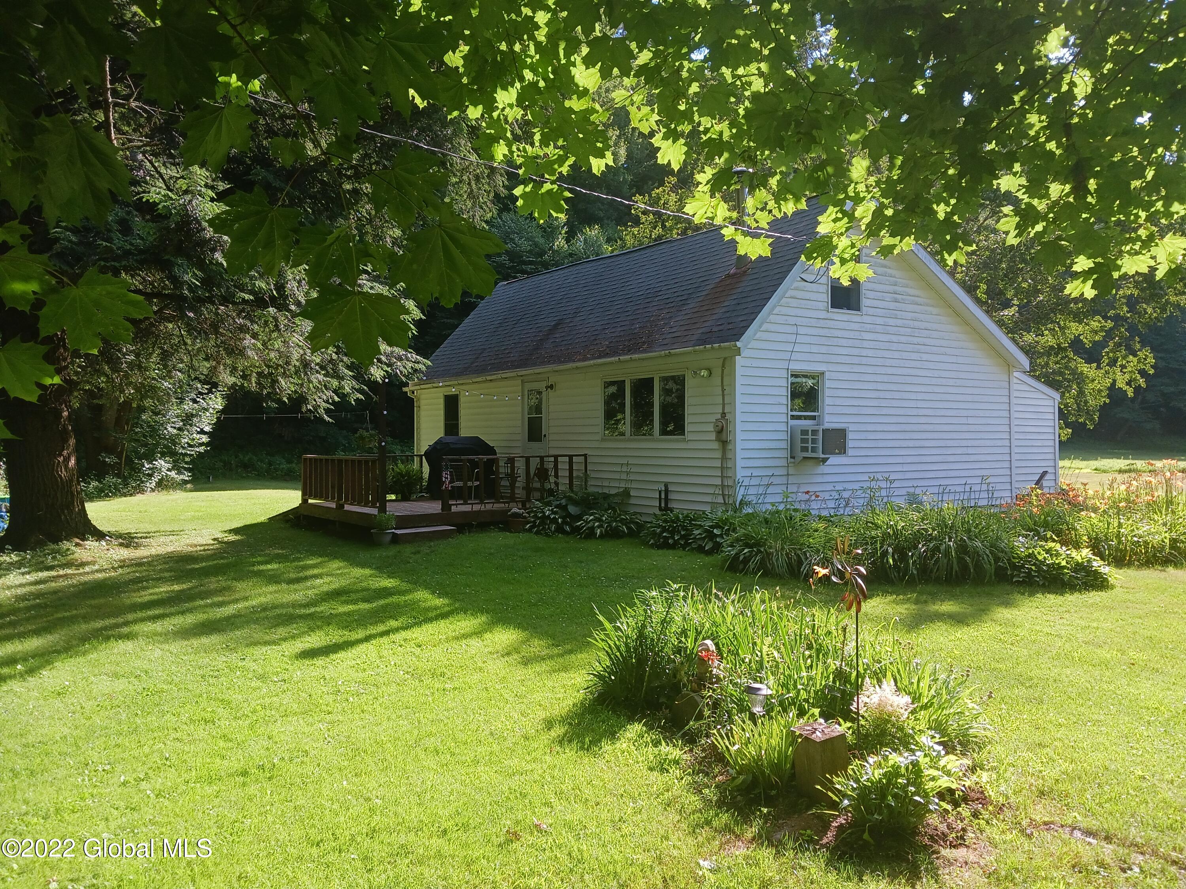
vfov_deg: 51.4
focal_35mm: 27
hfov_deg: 65.3
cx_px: 593
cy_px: 444
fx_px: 925
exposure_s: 1/120
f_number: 1.8
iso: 32
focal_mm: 4
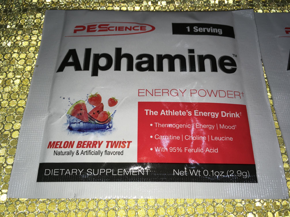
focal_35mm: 29
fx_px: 243
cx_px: 145
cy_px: 108
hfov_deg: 61.7
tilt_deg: -67.2
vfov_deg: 48.2
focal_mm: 4.15
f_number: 2.2
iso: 25
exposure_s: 1/466
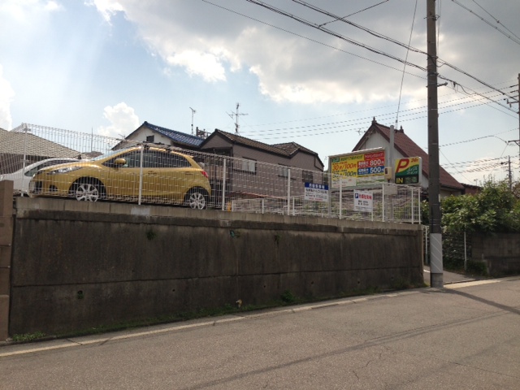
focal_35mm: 33
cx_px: 260
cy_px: 195
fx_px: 496
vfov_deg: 42.9
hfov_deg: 55.4
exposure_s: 1/1869
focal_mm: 4.13
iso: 50
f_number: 2.4
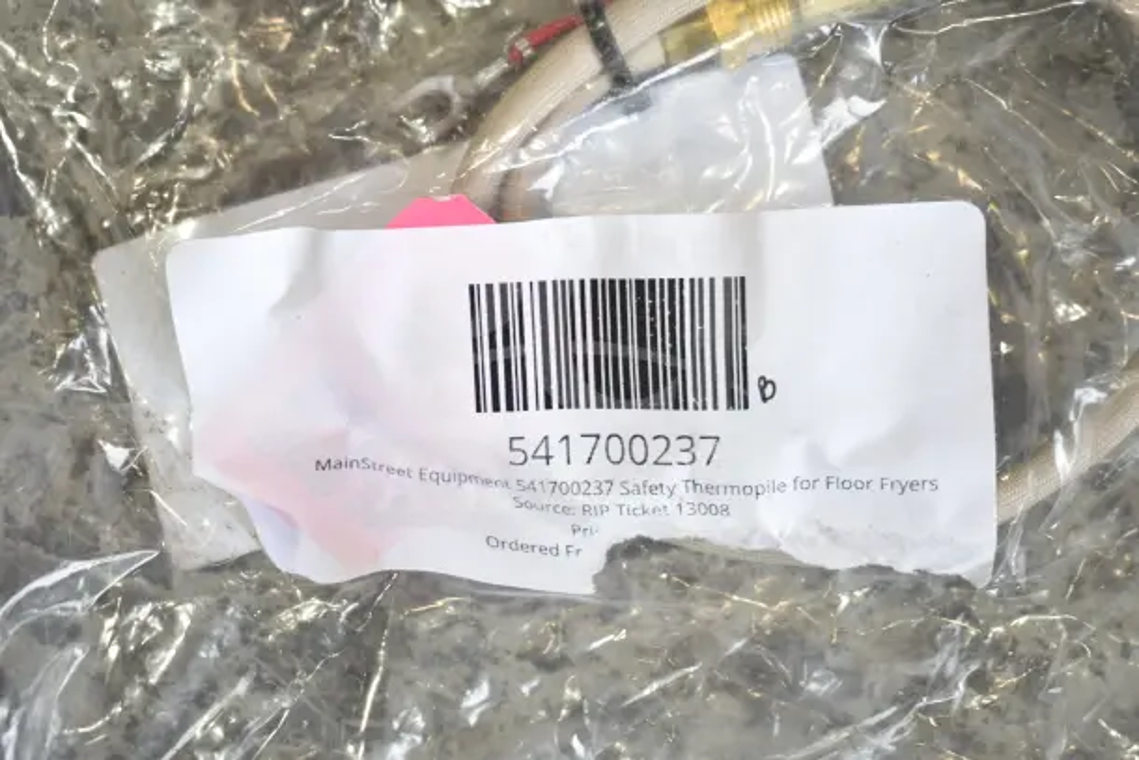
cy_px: 380
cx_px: 570
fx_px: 1804
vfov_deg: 23.8
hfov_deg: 35.0
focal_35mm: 57
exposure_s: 1/60
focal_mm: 38
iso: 200
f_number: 4.8
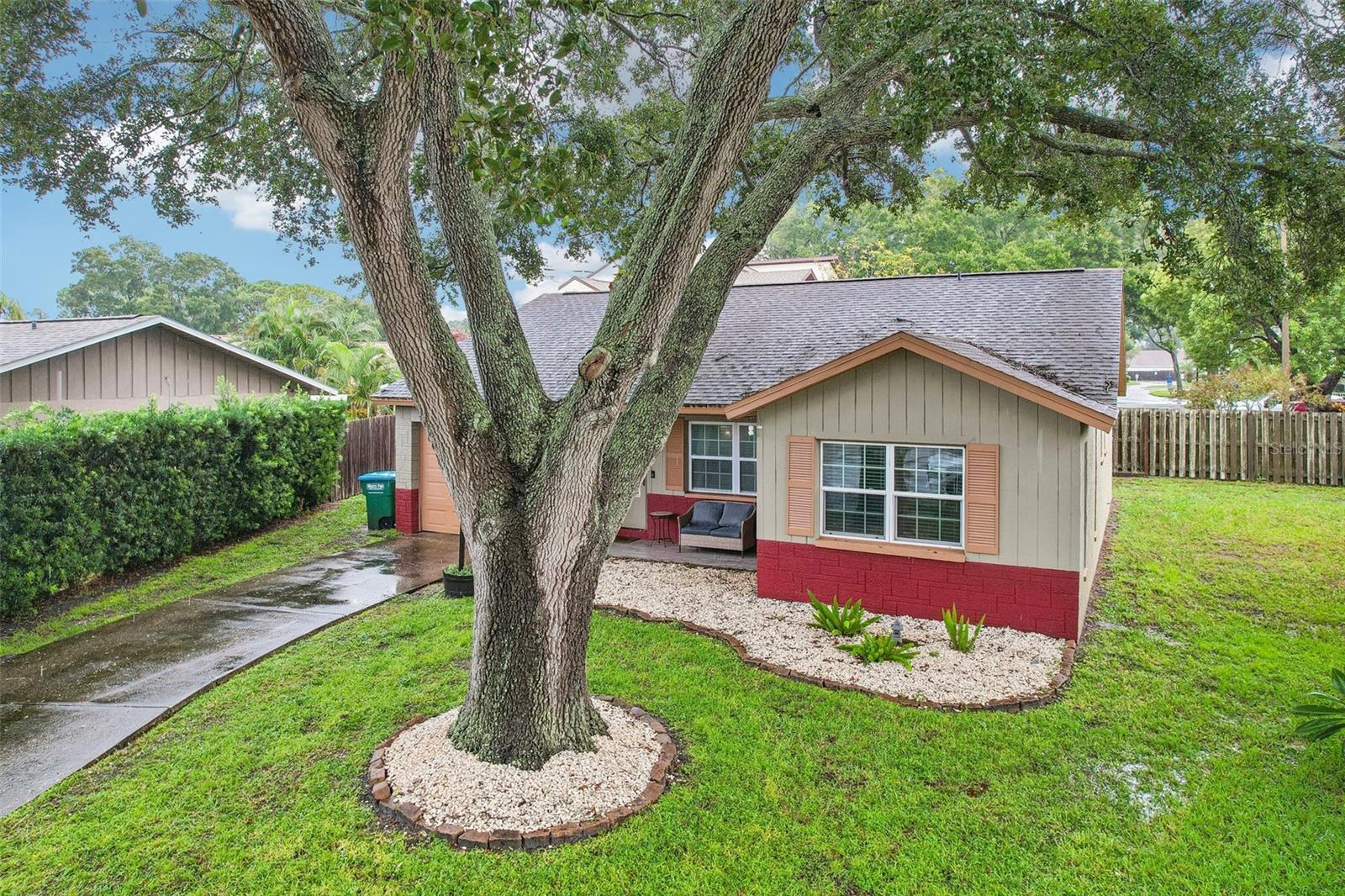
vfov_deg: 57.2
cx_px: 672
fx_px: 822
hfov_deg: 78.6
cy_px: 448
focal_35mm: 22
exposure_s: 1/160
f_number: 2.8
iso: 110
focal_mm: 8.4
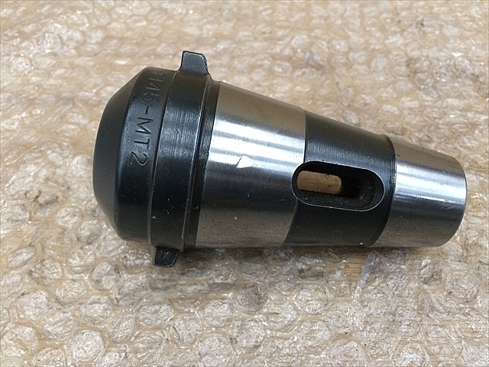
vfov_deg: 48.2
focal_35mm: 29
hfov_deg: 61.7
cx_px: 244
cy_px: 184
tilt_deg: -52.9
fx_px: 410
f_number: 2.2
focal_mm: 4.15
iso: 125
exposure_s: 1/30
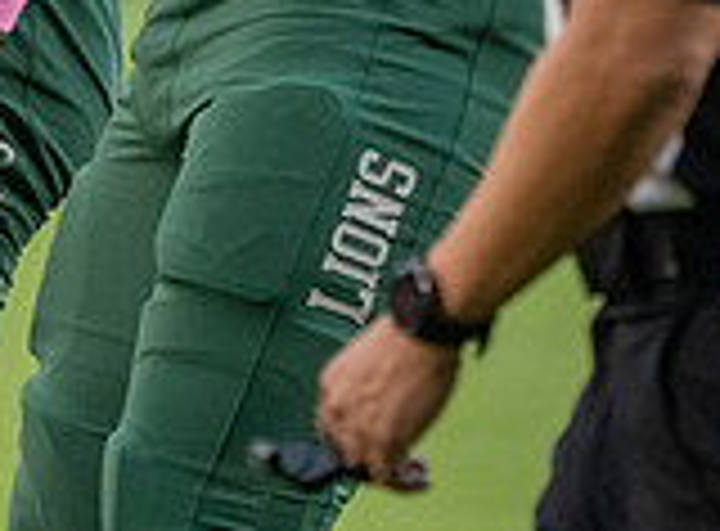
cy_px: -435
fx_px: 26795
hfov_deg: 1.5
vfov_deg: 1.1
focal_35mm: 1296
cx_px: 58
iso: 5000
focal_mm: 330
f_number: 5.6
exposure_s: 1/1250
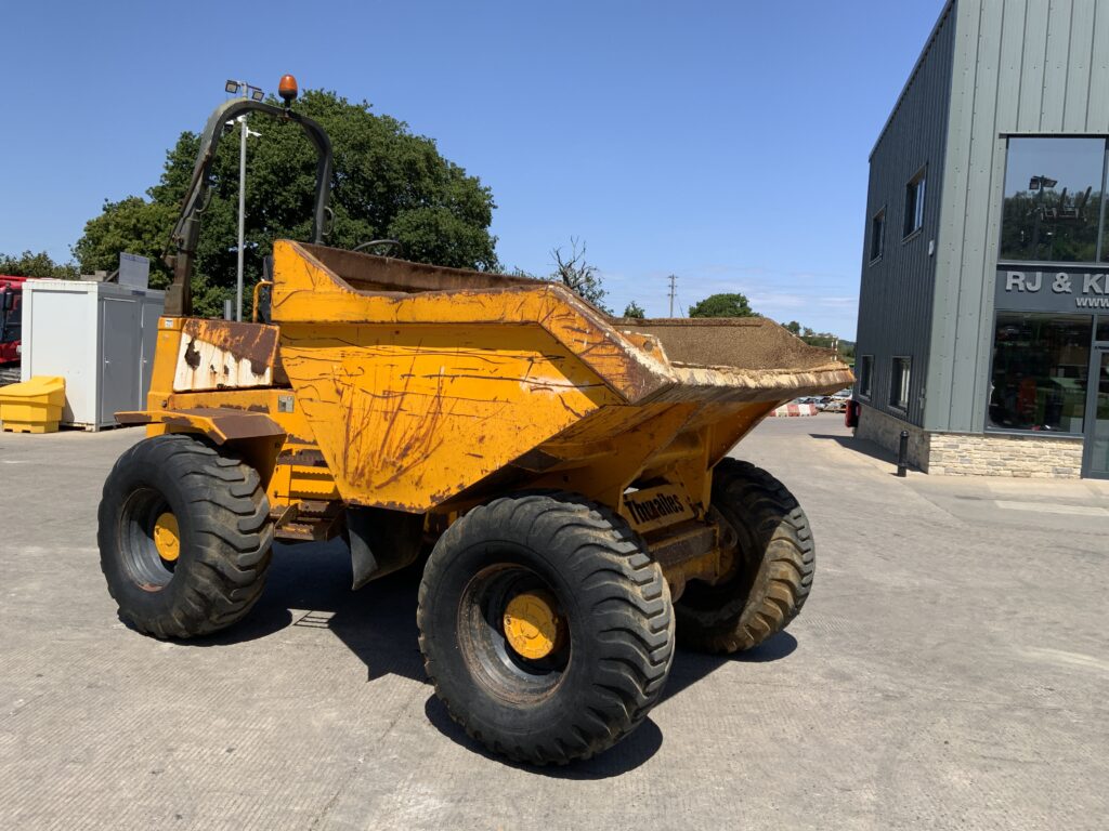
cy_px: 416
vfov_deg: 48.2
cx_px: 554
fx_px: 929
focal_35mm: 29
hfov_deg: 61.7
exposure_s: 1/1912
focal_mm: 3
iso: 16
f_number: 1.8
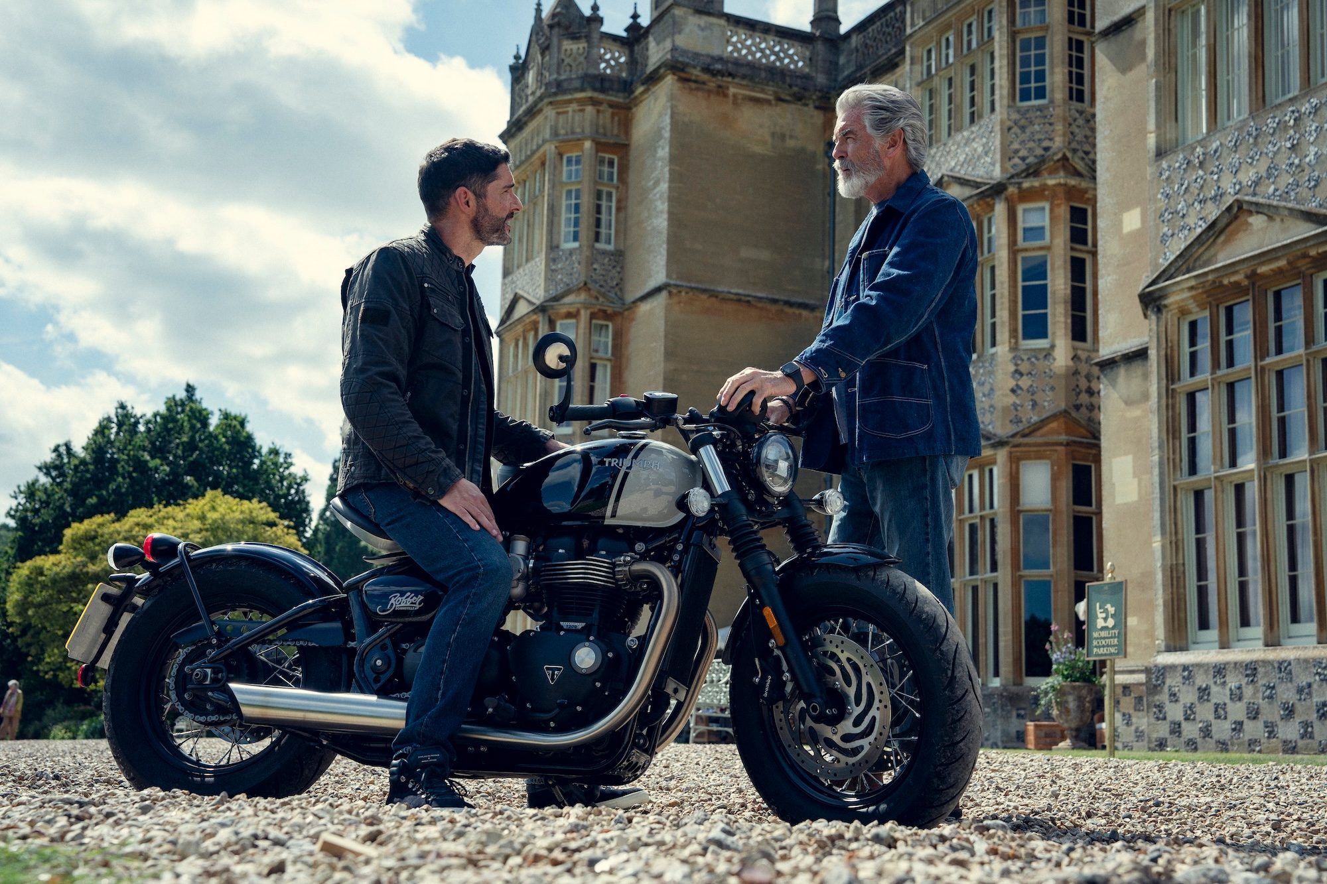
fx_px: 1658
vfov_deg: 29.9
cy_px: 442
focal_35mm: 45
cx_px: 664
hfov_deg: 43.6
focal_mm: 45
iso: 160
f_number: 5.6
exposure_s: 1/640
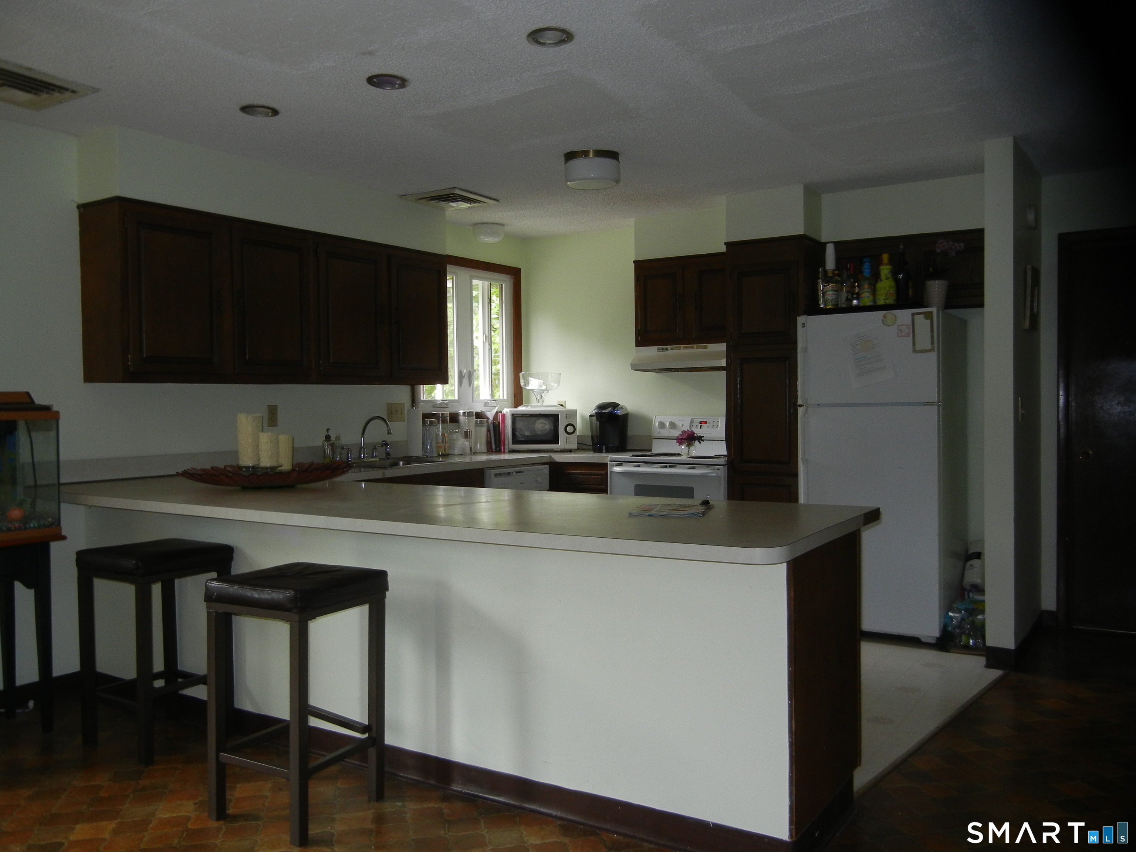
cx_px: 568
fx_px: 985
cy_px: 426
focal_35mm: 30
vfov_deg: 46.8
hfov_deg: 60.0
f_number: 3.5
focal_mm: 5.4
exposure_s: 1/30
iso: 200
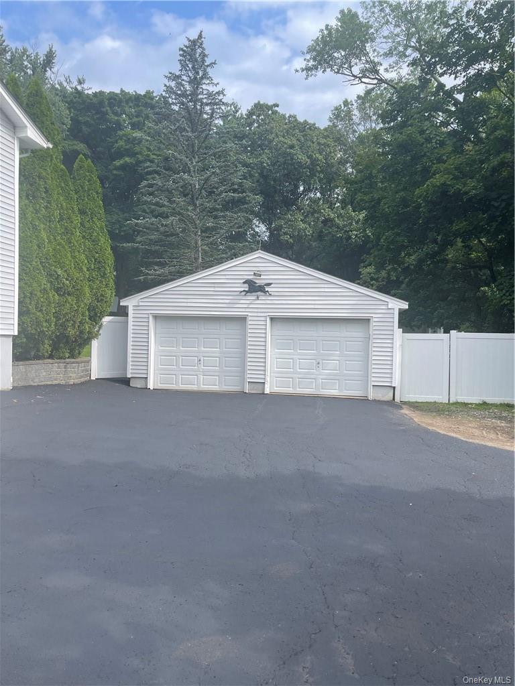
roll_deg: -0.4
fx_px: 516
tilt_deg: -0.7
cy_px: 343
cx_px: 258
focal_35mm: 26
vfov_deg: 67.3
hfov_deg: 53.1
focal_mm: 5.1
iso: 32
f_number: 1.6
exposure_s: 1/2012
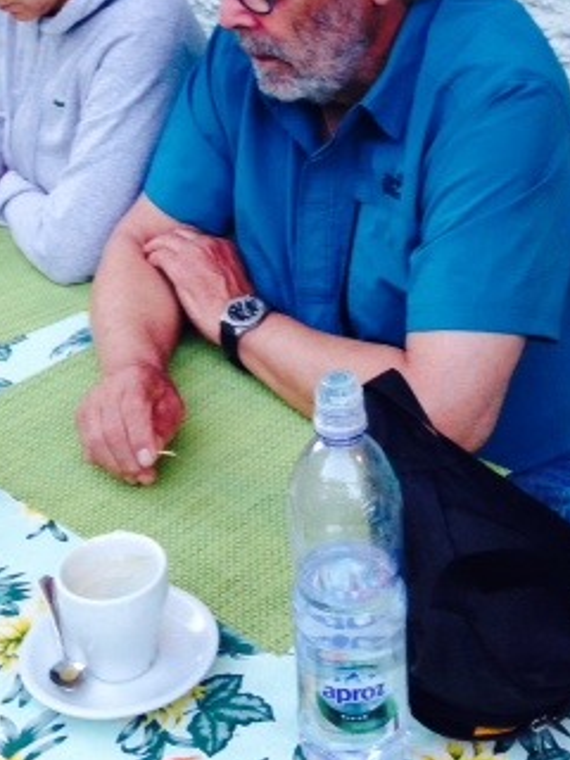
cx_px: 245
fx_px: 1449
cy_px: 55
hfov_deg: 22.2
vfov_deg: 28.1
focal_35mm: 66
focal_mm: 4.12
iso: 125
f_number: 2.4
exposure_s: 1/20
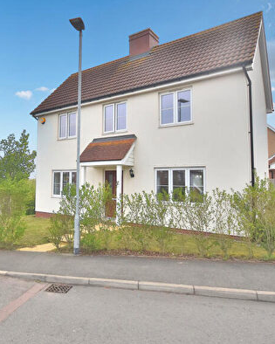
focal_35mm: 25
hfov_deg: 54.5
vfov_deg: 68.0
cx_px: 74
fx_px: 254
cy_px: 159
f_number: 4.5
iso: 400
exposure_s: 1/3200
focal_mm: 10
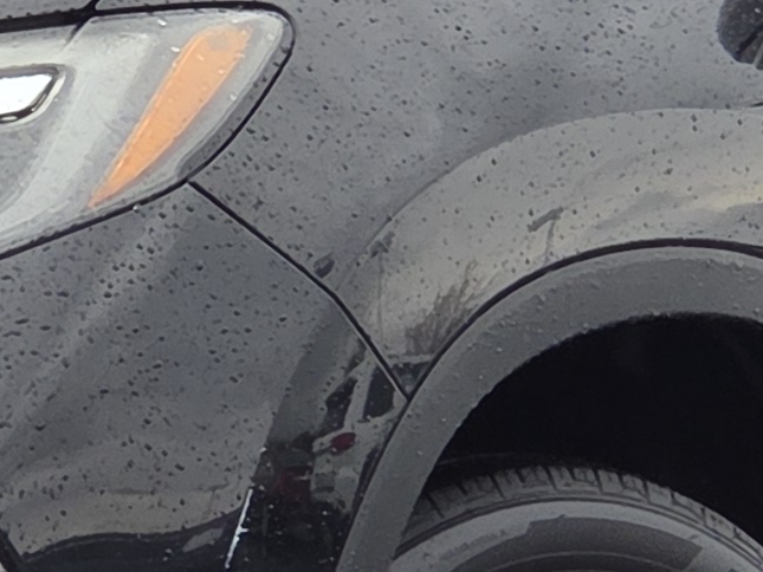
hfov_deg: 4.6
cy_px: 274
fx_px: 9436
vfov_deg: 3.5
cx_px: 169
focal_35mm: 428
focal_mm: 7
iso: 40
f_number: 2.4
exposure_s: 1/120
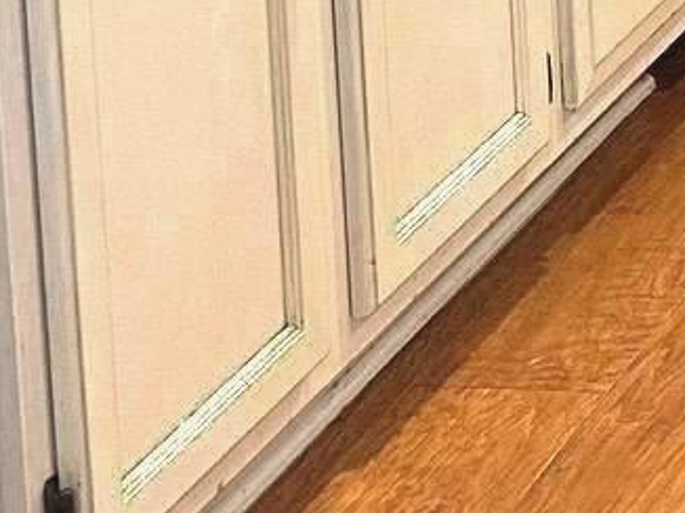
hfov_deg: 11.1
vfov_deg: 8.6
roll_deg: +0.3
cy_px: -862
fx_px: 2986
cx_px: 1624
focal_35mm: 151
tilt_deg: -6.8
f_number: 1.78
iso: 200
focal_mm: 6.86
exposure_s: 1/60
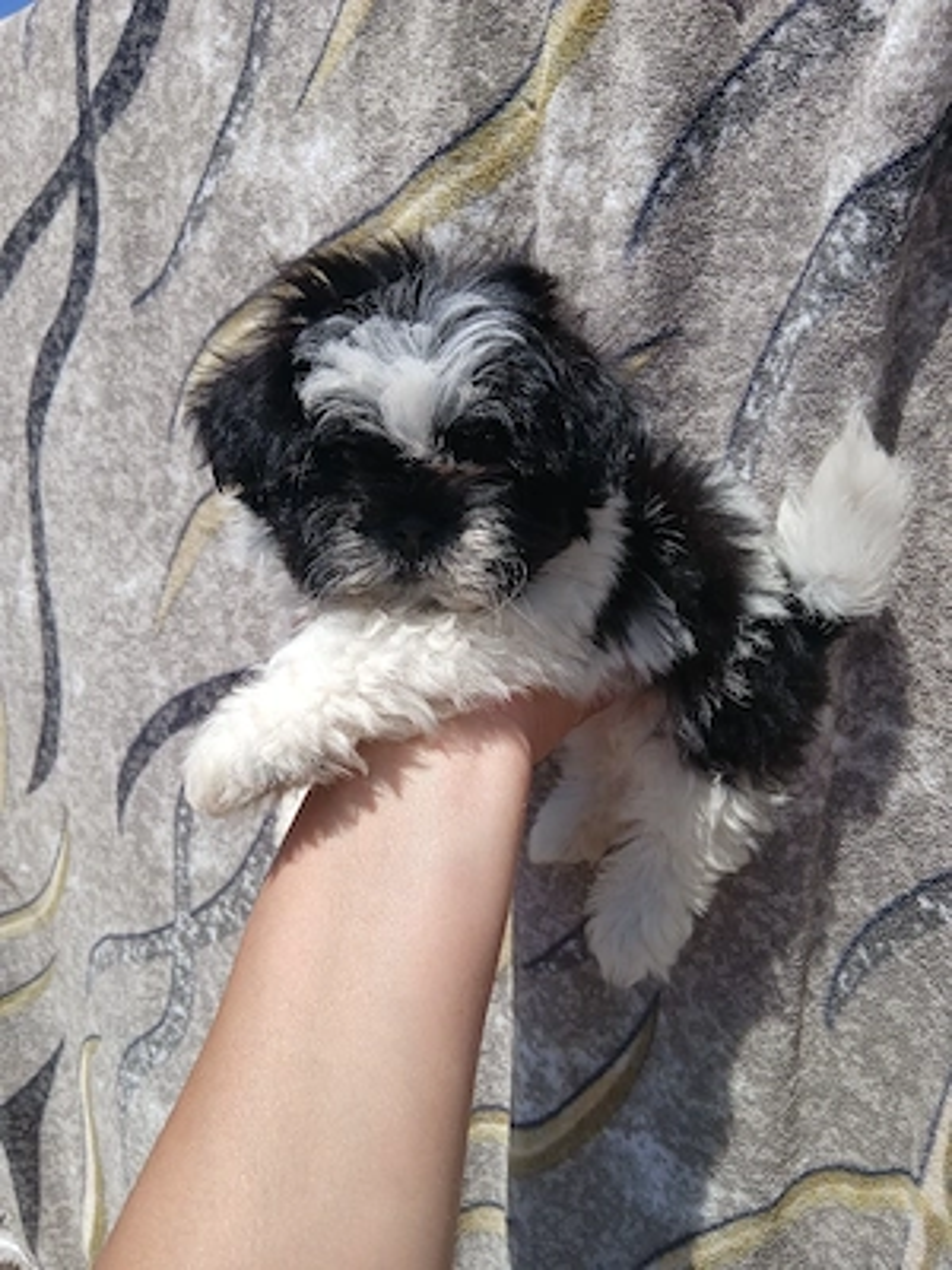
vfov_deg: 67.3
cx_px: 476
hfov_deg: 53.1
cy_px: 635
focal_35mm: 26
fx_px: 953
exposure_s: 1/625
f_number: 1.8
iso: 20
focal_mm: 3.98
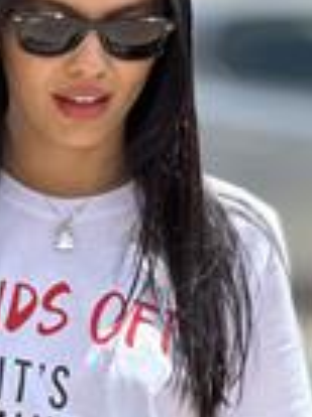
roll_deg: +0.9
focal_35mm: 231
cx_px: 58
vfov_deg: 8.5
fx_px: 2785
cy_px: 415
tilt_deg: -7.8
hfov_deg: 6.4
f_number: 2.8
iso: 25
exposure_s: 1/296
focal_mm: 9
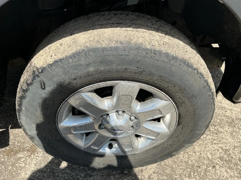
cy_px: 90
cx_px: 120
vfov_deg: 49.7
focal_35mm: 28
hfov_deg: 63.4
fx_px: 195
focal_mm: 3
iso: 25
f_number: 1.8
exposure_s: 1/997
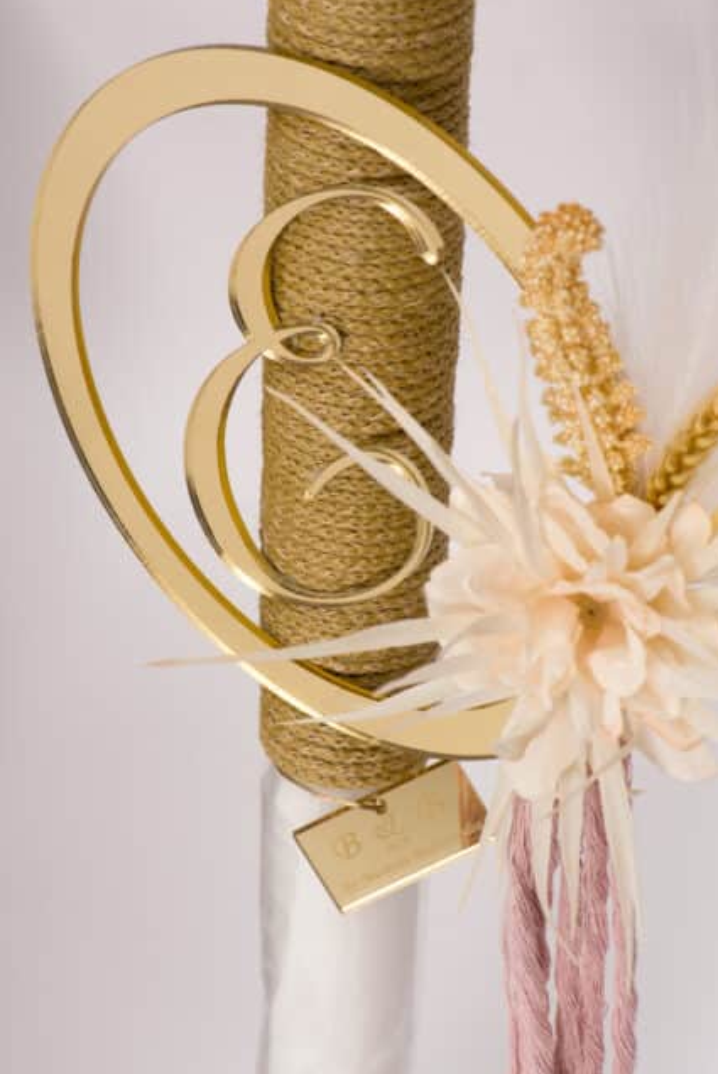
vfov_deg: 15.5
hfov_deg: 10.4
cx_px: 395
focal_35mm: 132
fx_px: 3942
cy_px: 549
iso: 125
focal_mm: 105
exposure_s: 1/125
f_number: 14
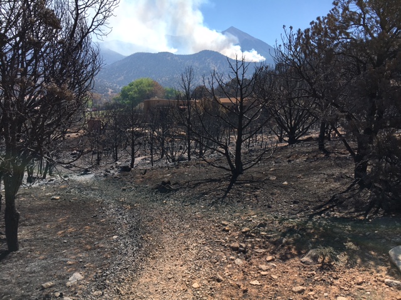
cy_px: 150
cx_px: 200
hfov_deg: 61.7
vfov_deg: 48.2
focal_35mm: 29
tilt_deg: -7.1
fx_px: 336
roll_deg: -0.1
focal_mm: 4.15
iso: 25
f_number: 2.2
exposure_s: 1/1183
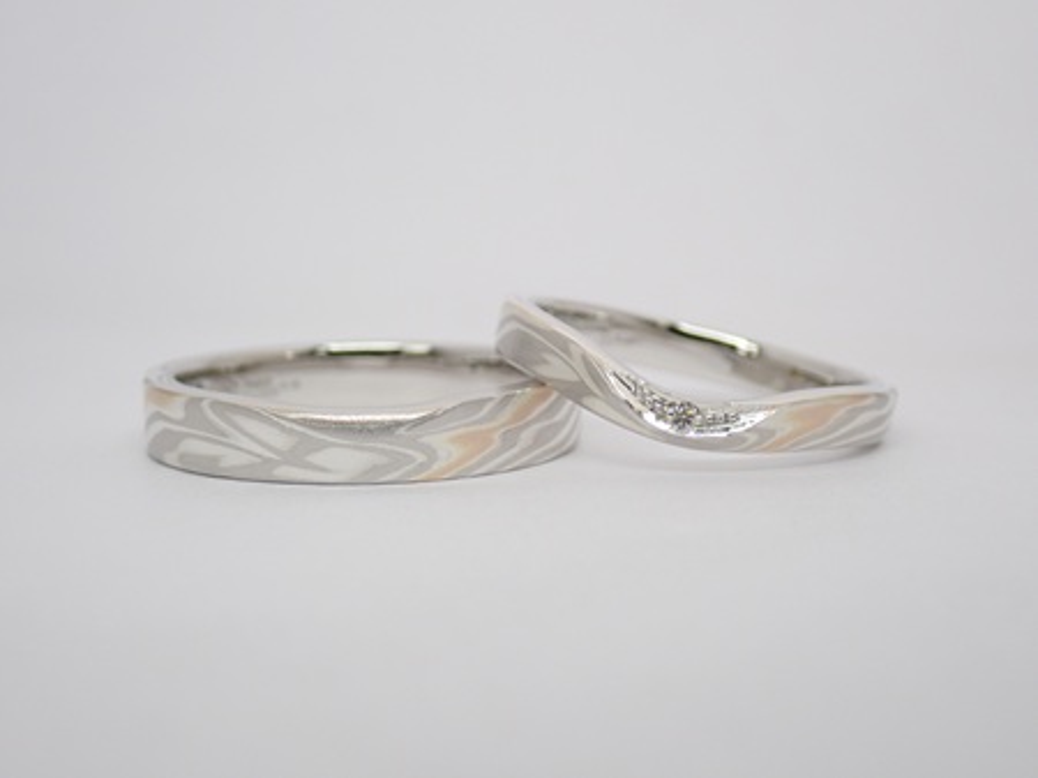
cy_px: 389
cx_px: 519
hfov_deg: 25.3
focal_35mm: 77
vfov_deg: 19.1
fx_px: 2308
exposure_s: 1/100
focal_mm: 13.65
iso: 200
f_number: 4.1
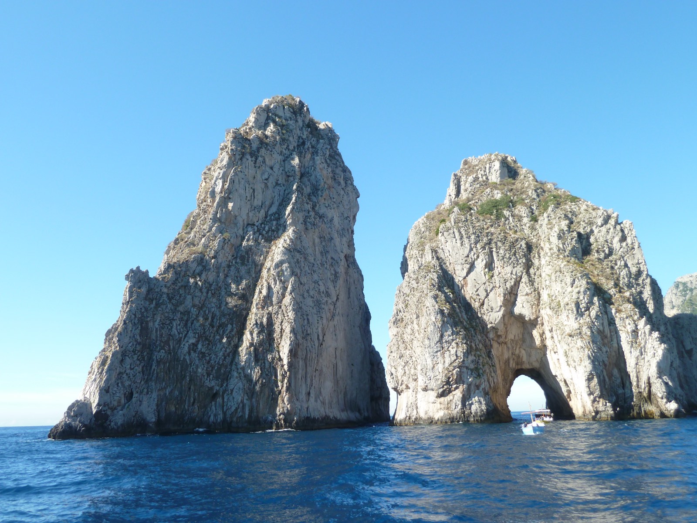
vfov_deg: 48.2
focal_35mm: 29
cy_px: 262
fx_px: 584
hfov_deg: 61.7
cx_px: 348
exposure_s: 1/250
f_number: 4
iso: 80
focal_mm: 4.7
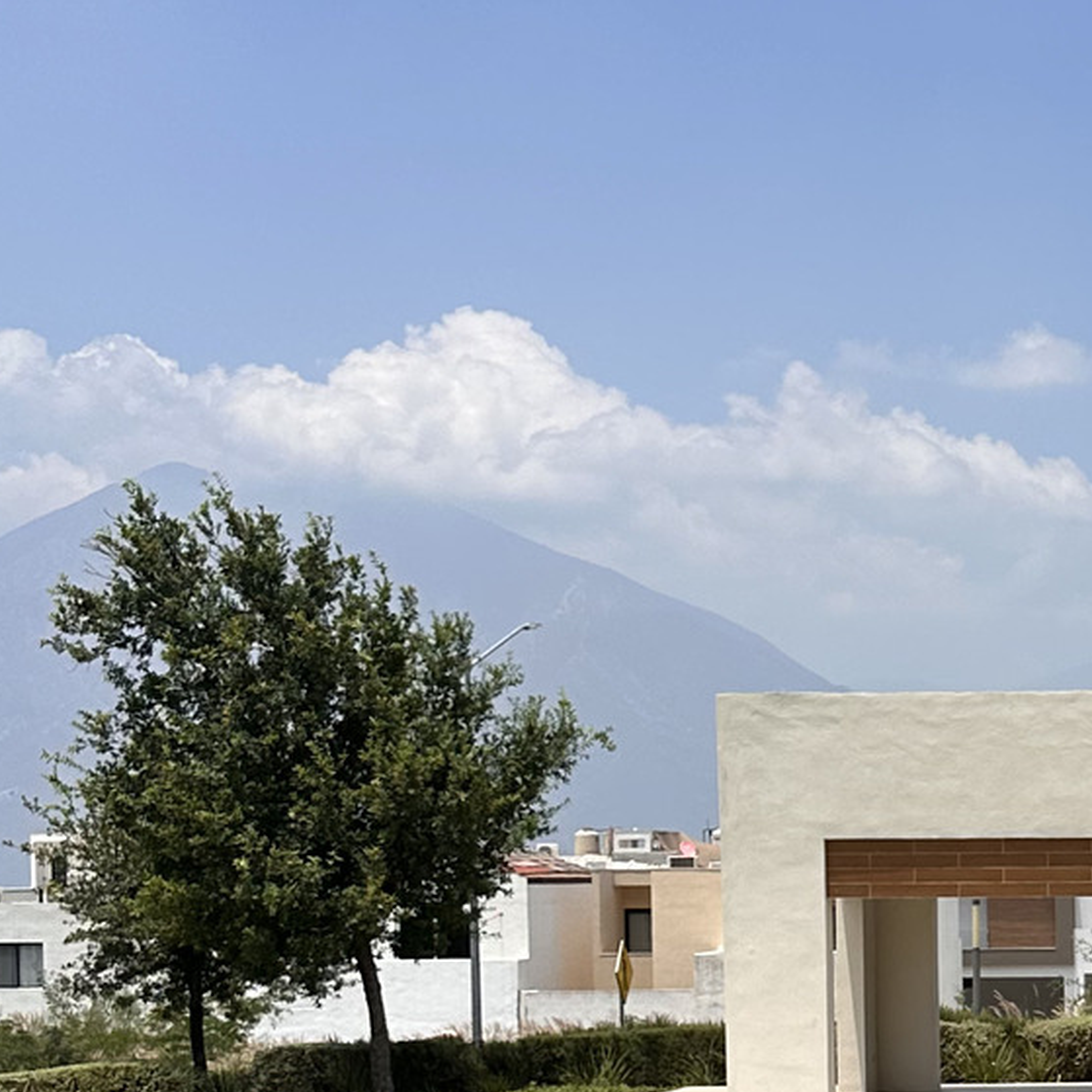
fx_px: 2927
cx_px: 1319
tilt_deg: -1.4
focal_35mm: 82
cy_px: 934
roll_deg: +0.5
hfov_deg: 19.8
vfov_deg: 20.8
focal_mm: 6.86
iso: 80
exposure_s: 1/7042
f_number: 1.78
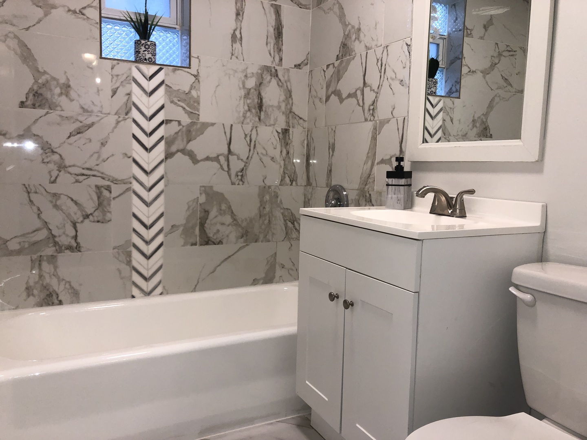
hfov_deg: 63.4
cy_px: 220
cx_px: 294
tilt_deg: -6.8
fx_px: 475
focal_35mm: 28
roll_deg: -0.9
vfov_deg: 49.7
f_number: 1.8
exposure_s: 1/120
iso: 100
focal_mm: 4
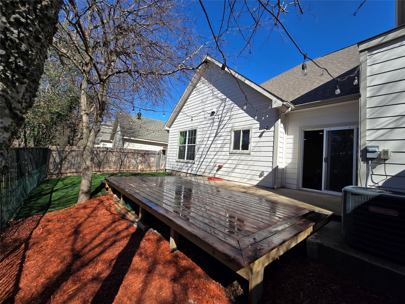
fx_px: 152
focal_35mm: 13
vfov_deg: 89.9
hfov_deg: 106.2
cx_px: 202
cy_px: 152
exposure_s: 1/1533
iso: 50
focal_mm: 2.2
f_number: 2.2
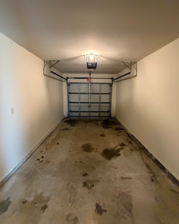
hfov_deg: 84.0
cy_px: 107
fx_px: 99
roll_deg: -1.0
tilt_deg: -8.7
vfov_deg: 96.7
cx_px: 91
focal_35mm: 15
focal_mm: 2.22
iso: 1000
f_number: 2.2
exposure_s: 1/60
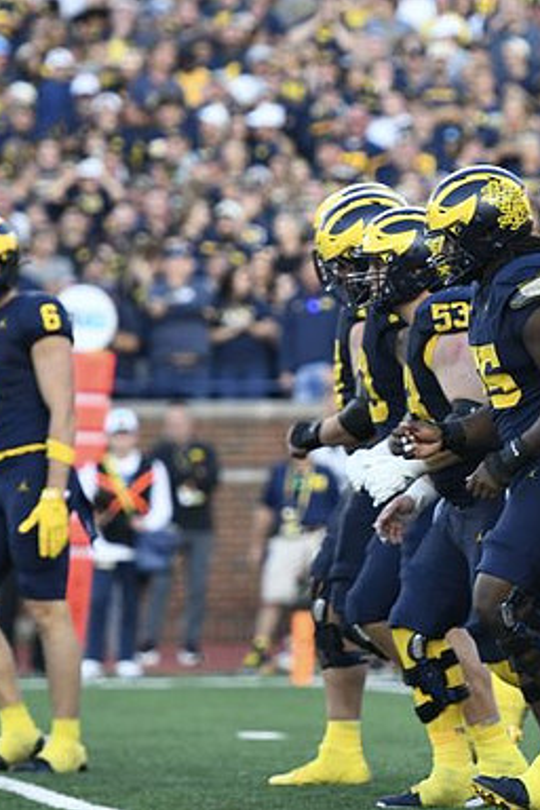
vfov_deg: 5.4
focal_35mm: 385
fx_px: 8662
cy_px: 405
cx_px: 529
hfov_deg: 3.6
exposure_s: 1/1000
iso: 800
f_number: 2.8
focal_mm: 170
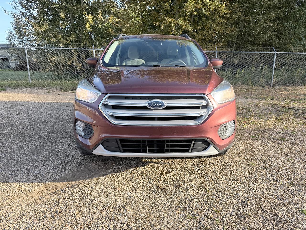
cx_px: 153
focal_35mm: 24
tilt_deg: -12.9
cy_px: 115
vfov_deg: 56.8
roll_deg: +0.3
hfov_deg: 71.6
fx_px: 212
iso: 80
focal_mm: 6.76
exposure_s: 1/813
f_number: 1.78
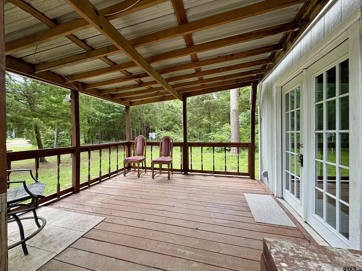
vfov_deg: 85.7
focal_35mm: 14
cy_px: 136
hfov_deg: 102.1
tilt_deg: +1.0
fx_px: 146
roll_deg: +0.3
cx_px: 181
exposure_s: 1/135
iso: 40
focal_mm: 2.22
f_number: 2.2
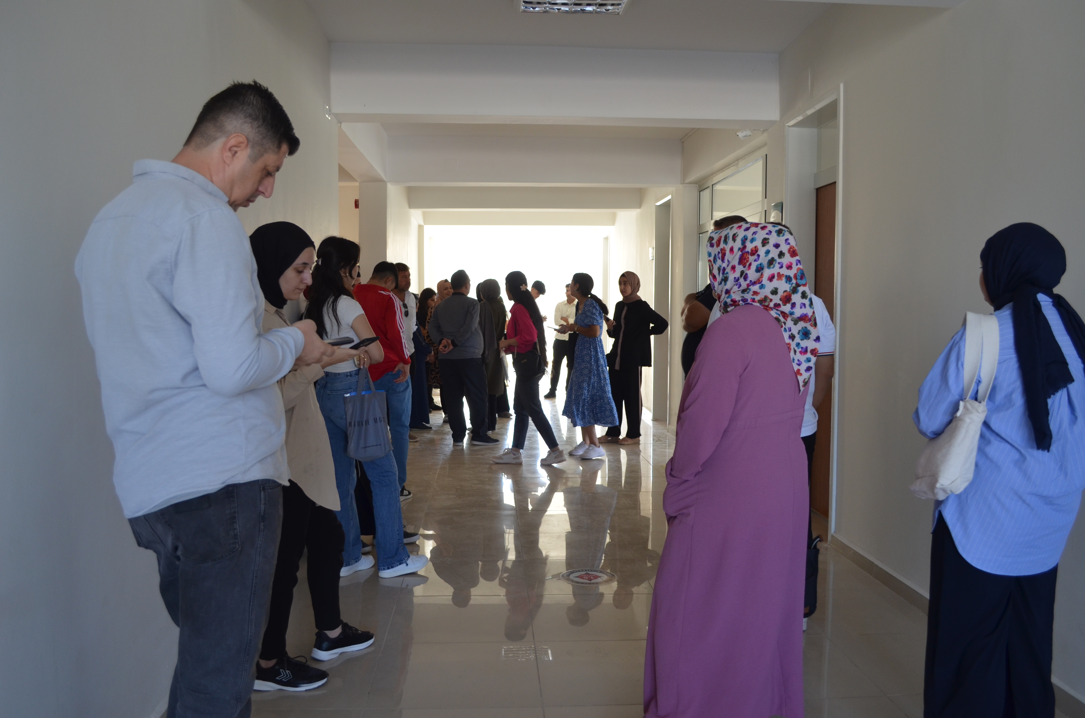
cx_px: 542
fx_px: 902
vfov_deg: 43.4
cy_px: 359
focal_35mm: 30
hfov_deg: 62.0
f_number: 4
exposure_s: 1/60
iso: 400
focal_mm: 20
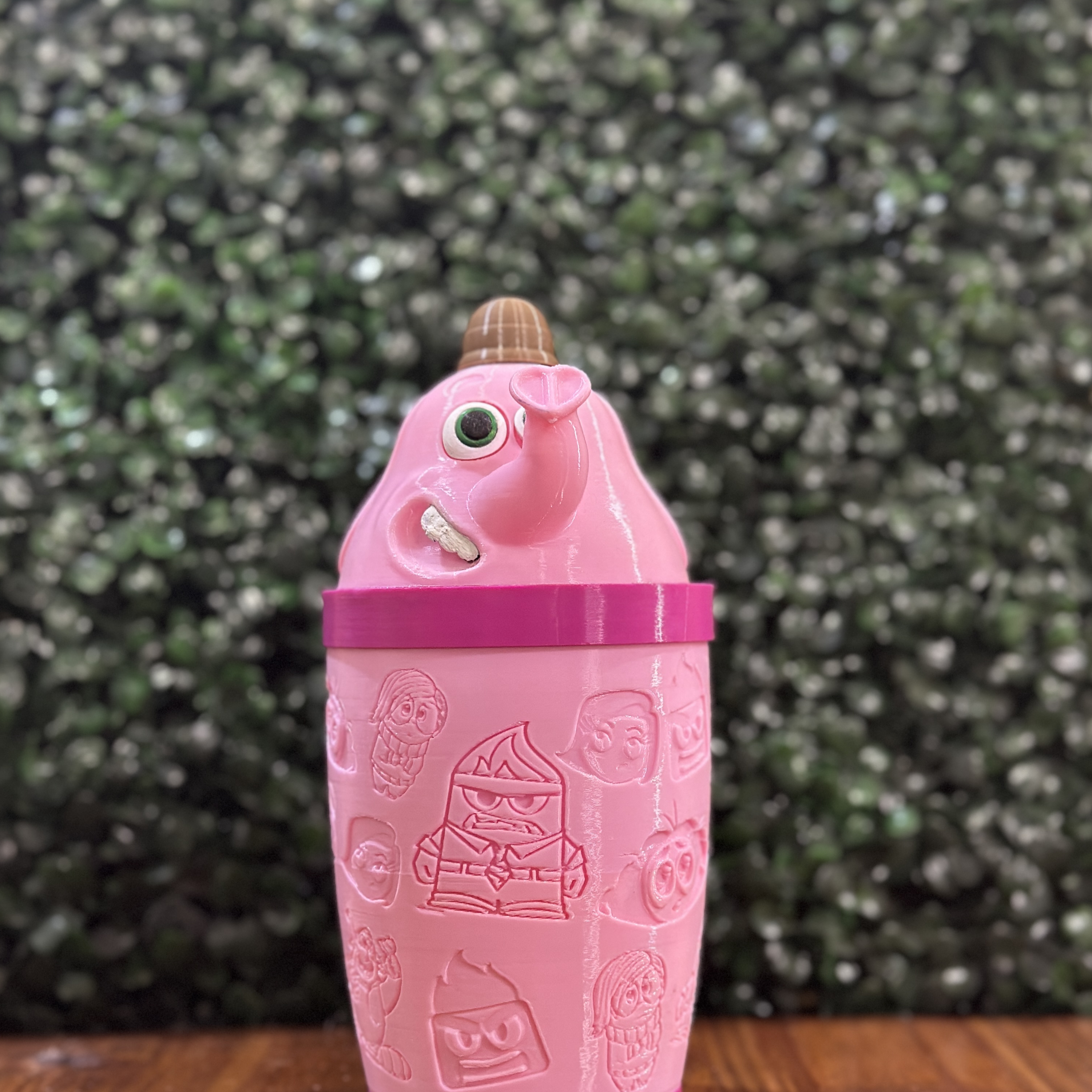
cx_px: 547
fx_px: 2034
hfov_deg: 30.0
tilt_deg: -0.1
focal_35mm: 57
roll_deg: +0.2
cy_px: 649
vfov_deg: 30.0
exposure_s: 1/33
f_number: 1.78
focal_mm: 6.86
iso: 400
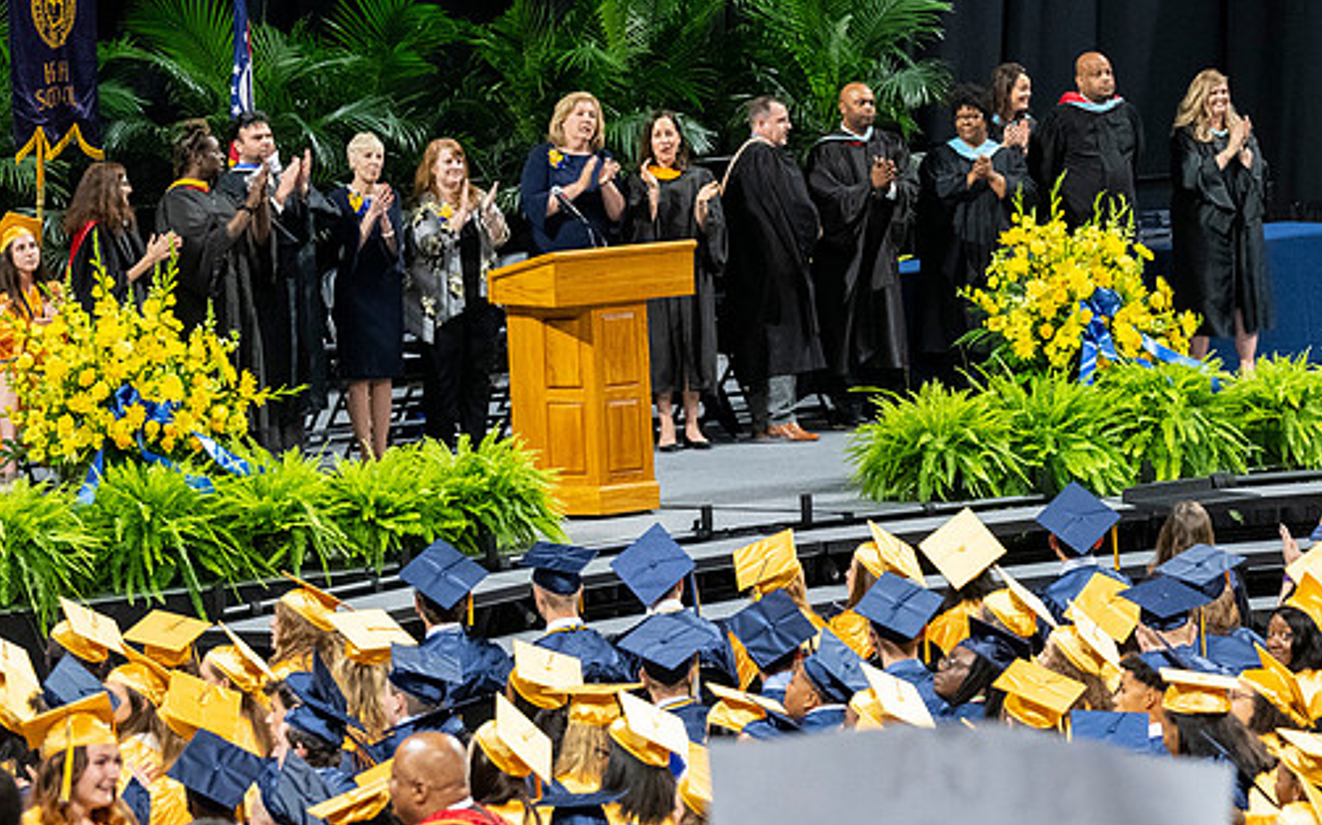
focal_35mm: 218
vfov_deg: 6.0
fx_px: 7852
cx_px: 870
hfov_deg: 9.6
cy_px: 333
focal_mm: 105
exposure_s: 1/200
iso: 2000
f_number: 4
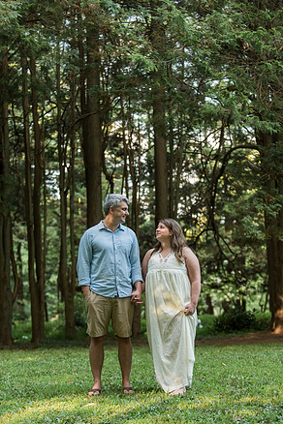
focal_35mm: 72
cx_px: 144
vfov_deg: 28.1
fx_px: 849
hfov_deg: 18.9
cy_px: 217
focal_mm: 70
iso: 800
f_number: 2.8
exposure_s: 1/320
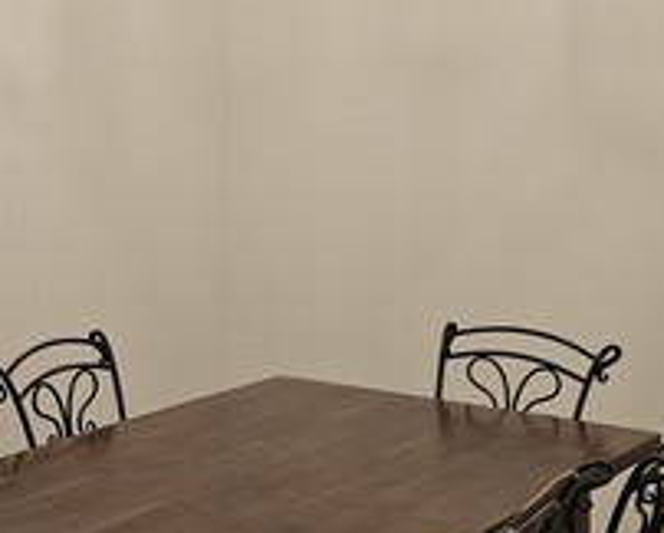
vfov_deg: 20.7
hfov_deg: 25.5
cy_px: 286
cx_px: 202
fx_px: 1456
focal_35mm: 74
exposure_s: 1/120
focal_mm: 5.4
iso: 160
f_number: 1.8
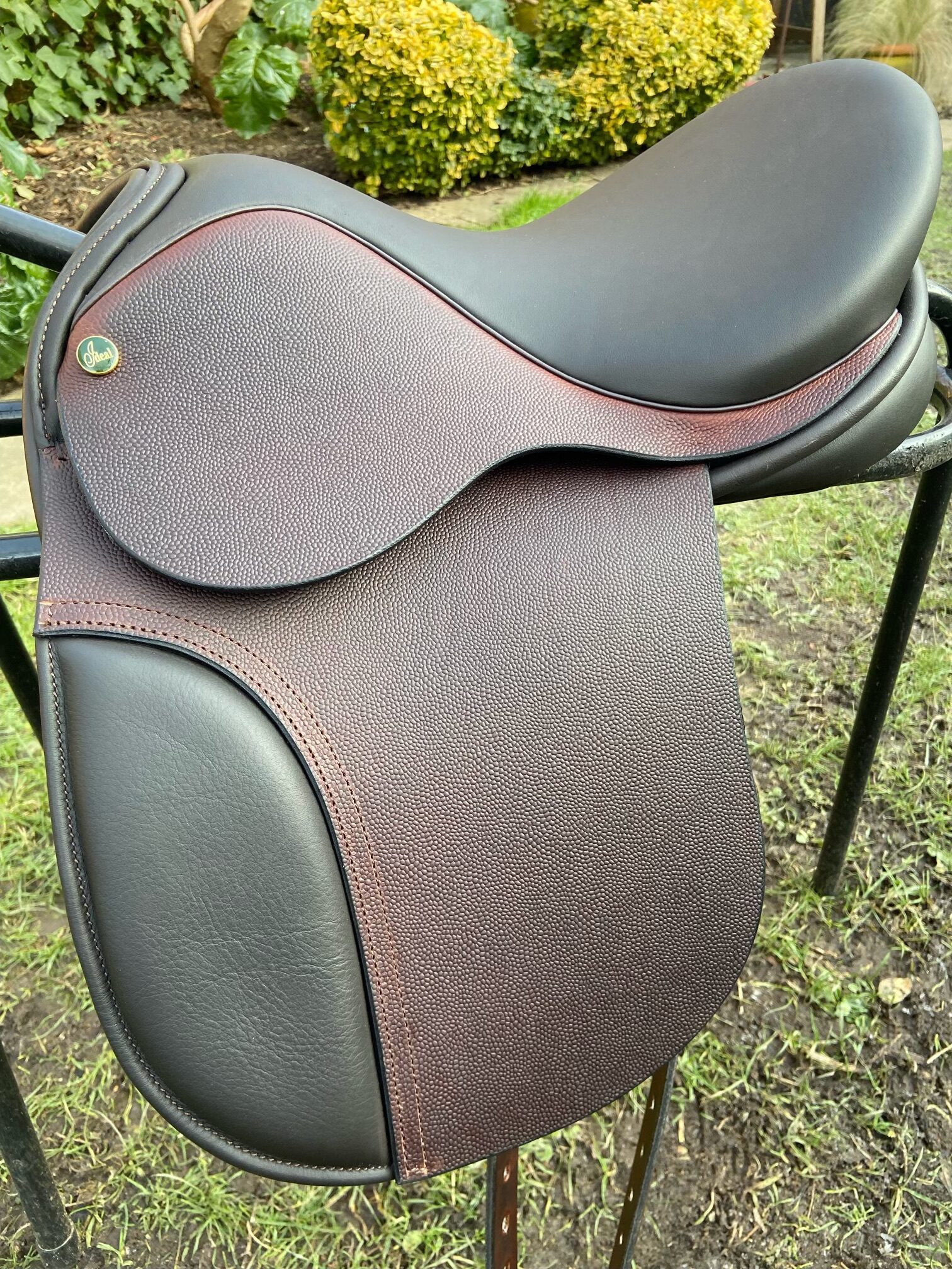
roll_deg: +1.5
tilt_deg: -33.1
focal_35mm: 26
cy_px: 634
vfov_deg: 67.3
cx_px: 476
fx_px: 953
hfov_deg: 53.1
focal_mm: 4.25
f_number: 1.8
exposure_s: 1/121
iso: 100
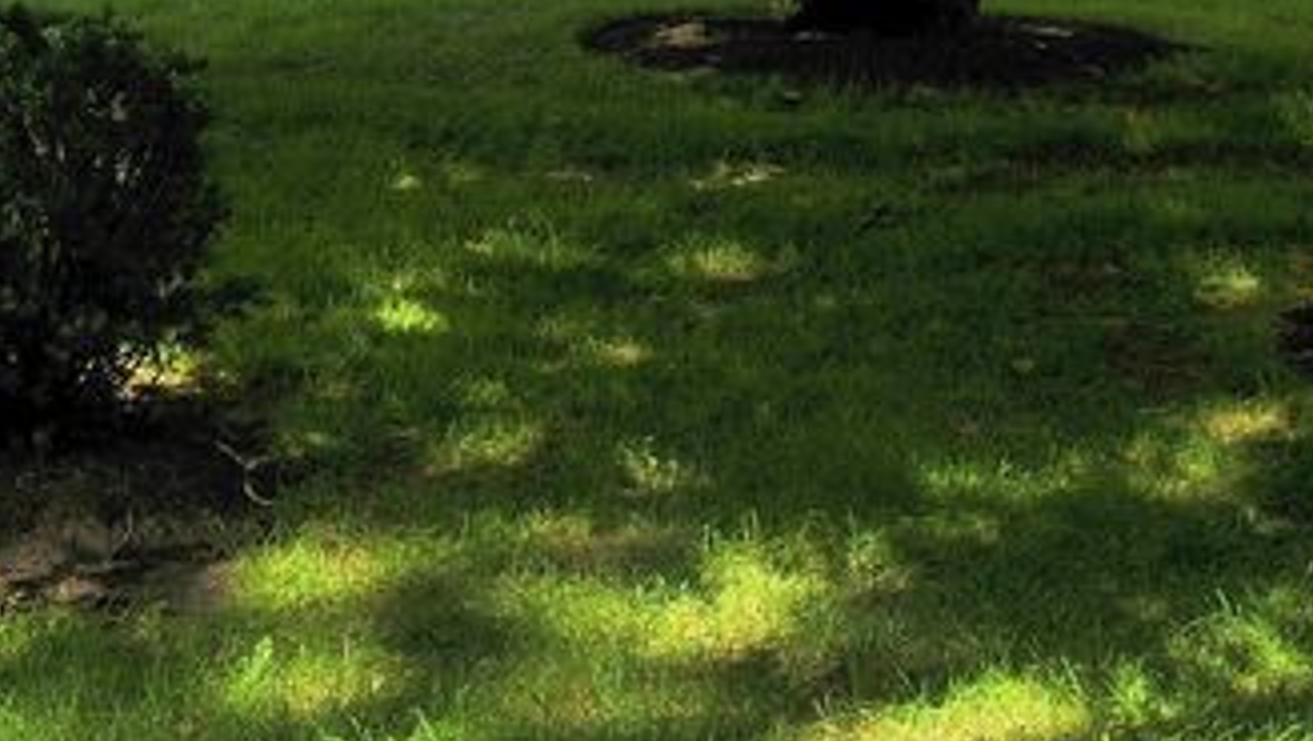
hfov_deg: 24.6
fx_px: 2996
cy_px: -198
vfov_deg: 13.6
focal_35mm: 86
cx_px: 408
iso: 200
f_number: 10
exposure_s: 1/125
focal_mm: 20
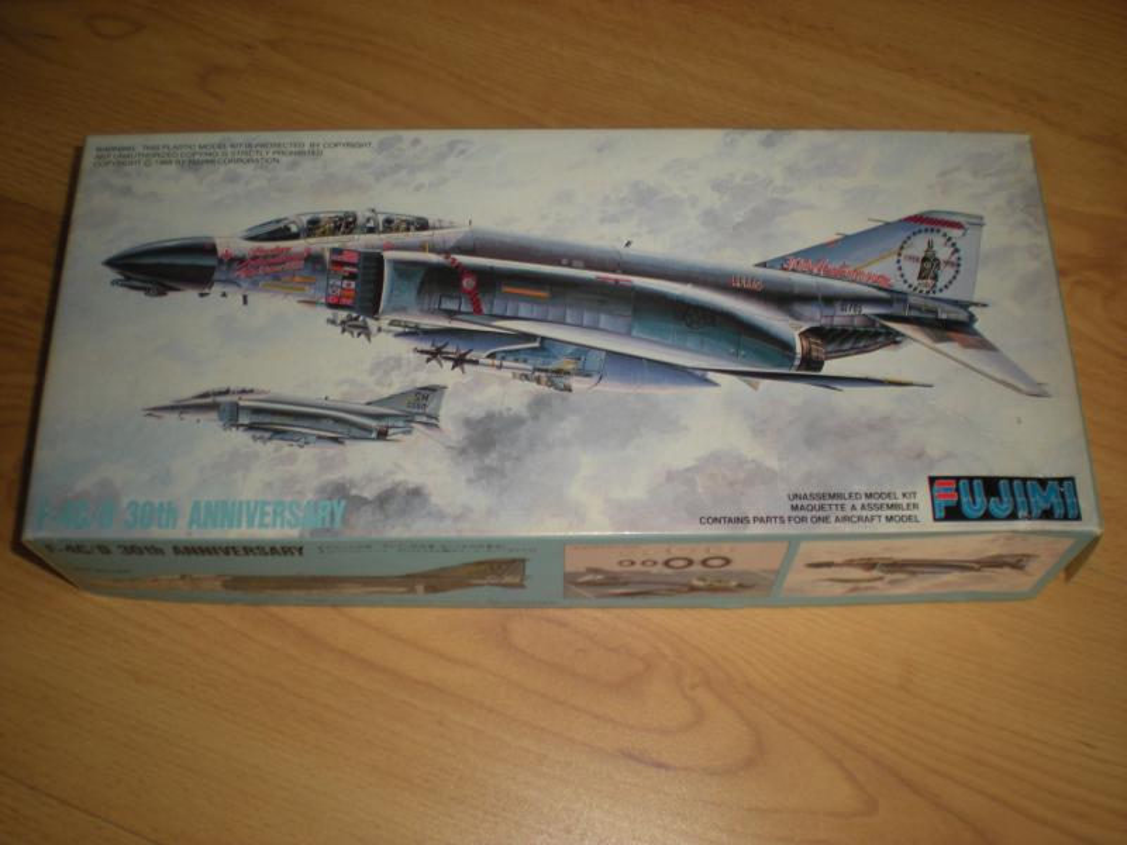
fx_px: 1237
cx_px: 564
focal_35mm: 38
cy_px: 422
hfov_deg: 49.0
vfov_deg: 37.7
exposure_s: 1/38.4
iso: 64
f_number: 3.1
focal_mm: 6.3
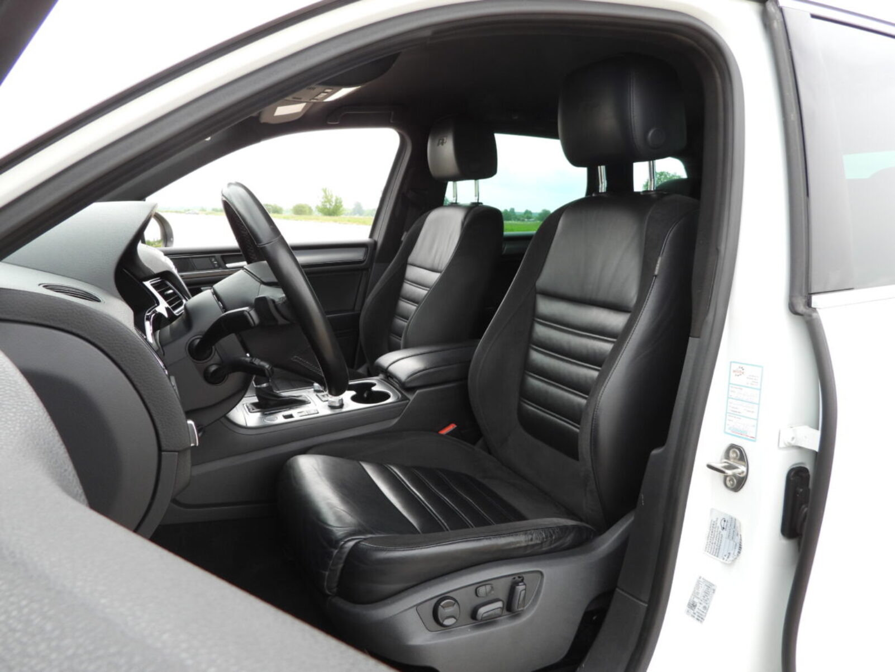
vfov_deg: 56.8
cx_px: 448
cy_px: 336
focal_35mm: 24
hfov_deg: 71.6
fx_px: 621
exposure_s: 1/250
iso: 100
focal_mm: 4.3
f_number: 2.8
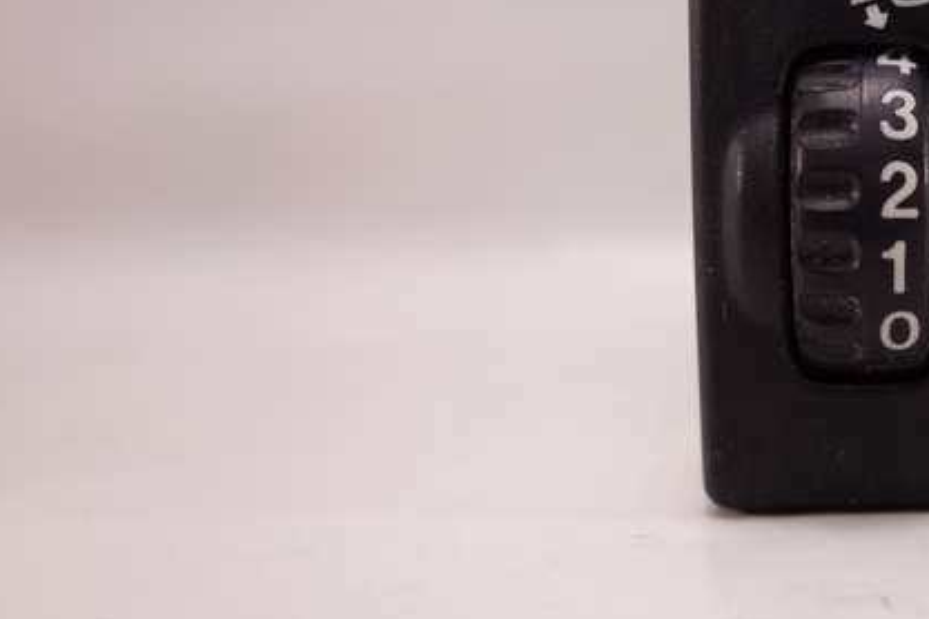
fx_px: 1419
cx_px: 902
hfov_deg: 33.5
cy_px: 208
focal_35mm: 55
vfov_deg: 24.5
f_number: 2.5
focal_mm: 10.4
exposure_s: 1/100
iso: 125
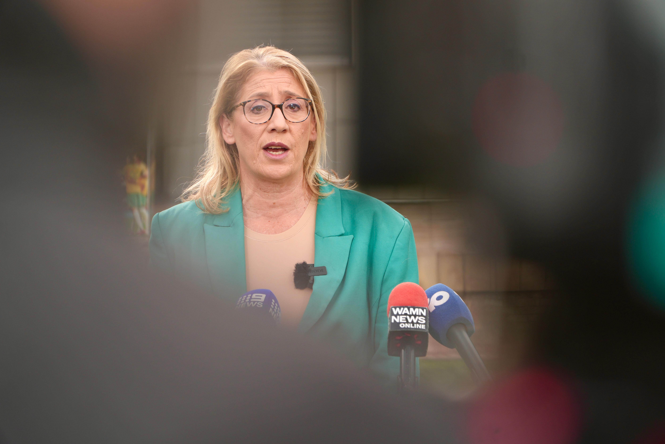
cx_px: 332
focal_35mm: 158
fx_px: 2909
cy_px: 222
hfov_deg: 13.0
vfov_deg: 8.7
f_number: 4
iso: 100
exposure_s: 1/200
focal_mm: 105
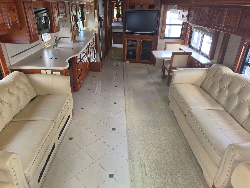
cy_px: 94
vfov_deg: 58.9
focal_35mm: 23
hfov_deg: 73.9
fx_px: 166
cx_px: 125
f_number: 1.4
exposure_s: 1/119
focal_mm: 6.5
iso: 61
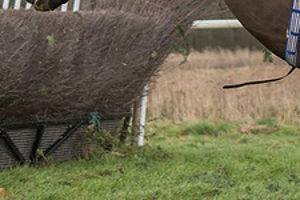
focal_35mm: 244
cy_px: -56
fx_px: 2033
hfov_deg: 8.4
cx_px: 281
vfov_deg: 5.6
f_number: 2.8
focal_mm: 70
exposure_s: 1/1000
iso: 800
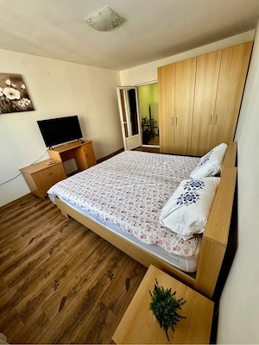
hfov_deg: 85.7
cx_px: 130
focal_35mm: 14
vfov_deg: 102.1
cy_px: 172
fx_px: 140
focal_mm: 2.22
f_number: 2.2
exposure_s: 1/92
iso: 320
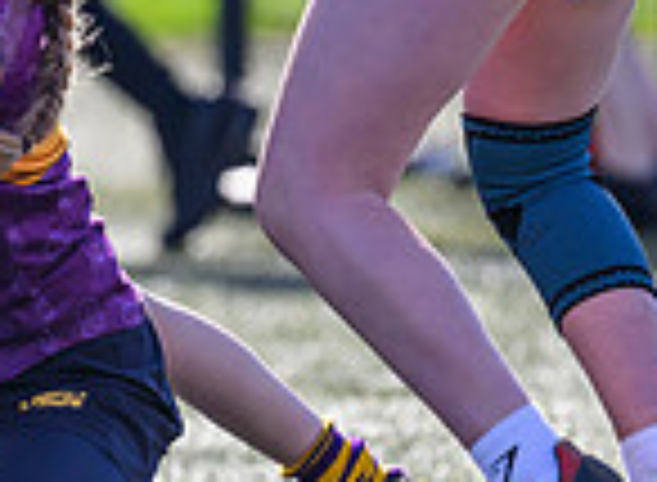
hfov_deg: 0.9
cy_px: 46
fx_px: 42393
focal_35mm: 2252
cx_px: -506
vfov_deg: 0.7
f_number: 3.2
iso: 200
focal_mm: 400
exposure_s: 1/1250
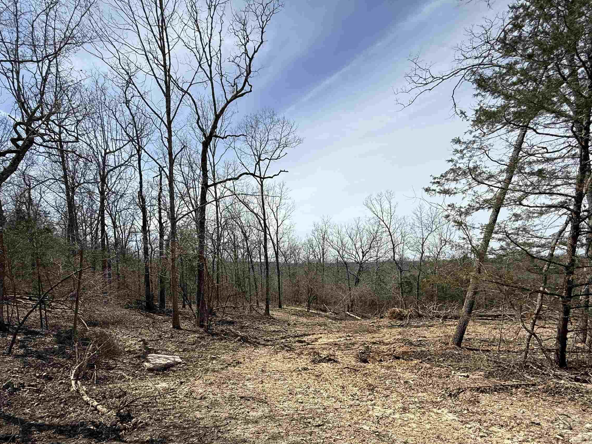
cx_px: 258
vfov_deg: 66.8
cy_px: 296
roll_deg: +1.0
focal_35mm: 19
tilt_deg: -5.2
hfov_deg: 84.2
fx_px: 325
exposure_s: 1/2320
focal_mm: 2.22
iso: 50
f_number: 2.2
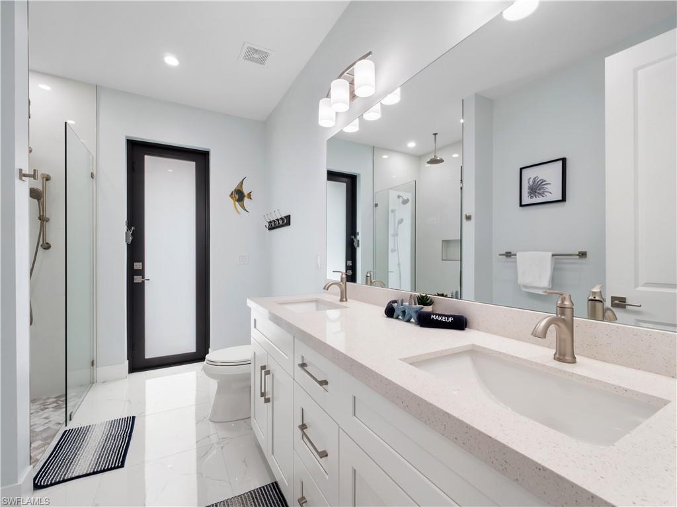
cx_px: 338
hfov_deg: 102.1
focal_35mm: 14
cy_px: 254
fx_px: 274
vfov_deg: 85.7
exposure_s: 1/13
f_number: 7.1
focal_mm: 7
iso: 200
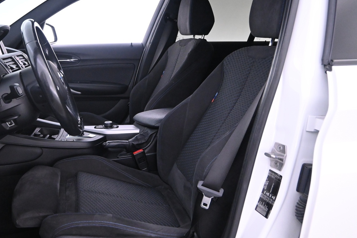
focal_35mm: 33
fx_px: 327
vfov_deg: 40.0
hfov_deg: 56.7
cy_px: 120
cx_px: 141
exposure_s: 1/25
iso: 3200
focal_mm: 16
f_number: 3.5
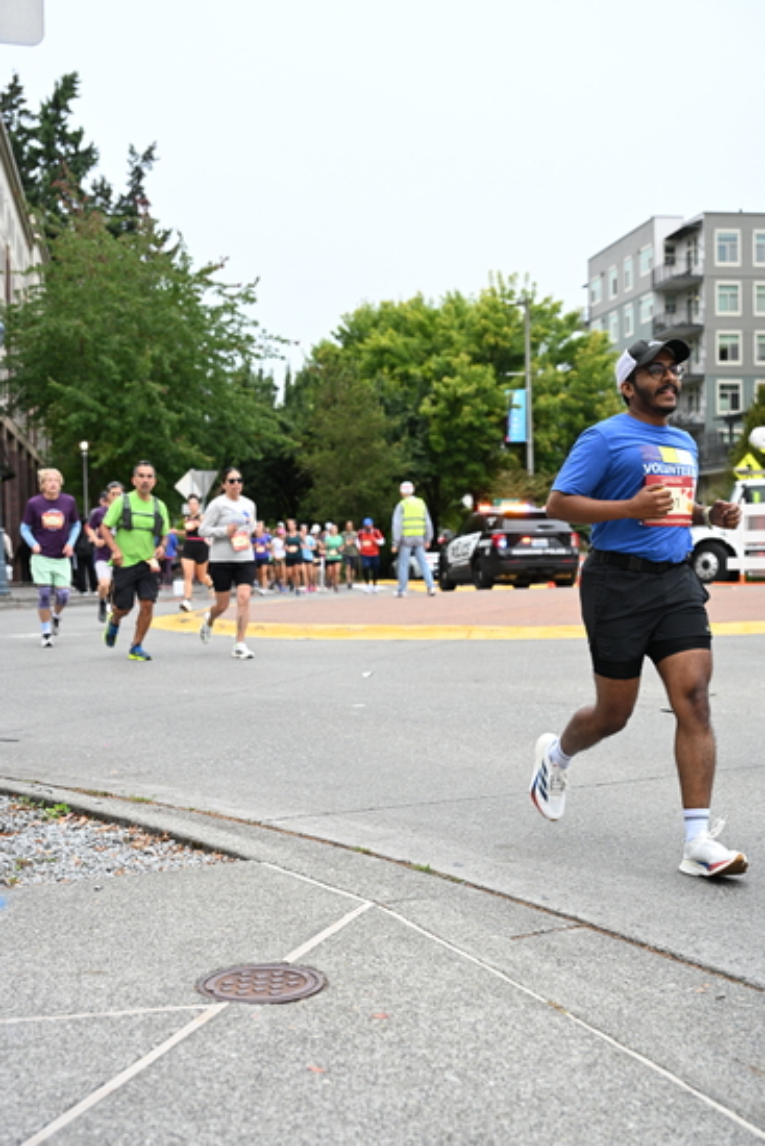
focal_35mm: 46
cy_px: 573
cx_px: 382
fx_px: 1465
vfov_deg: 42.7
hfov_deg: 29.3
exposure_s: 1/800
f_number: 4
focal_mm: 46
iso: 1600
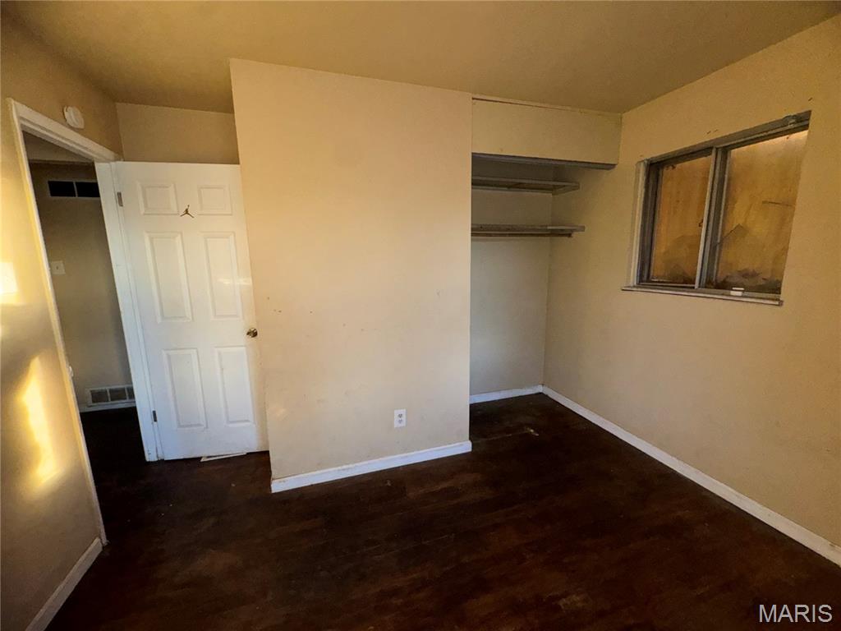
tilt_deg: -10.6
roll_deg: +1.3
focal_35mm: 14
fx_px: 340
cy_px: 316
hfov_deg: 102.1
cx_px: 420
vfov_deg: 85.7
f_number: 2.2
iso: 160
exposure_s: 1/74
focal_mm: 2.22
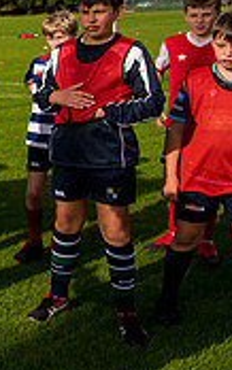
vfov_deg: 30.0
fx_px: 687
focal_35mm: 68
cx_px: -294
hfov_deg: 14.3
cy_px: 131
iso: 250
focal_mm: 20
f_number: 5
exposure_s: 1/2000
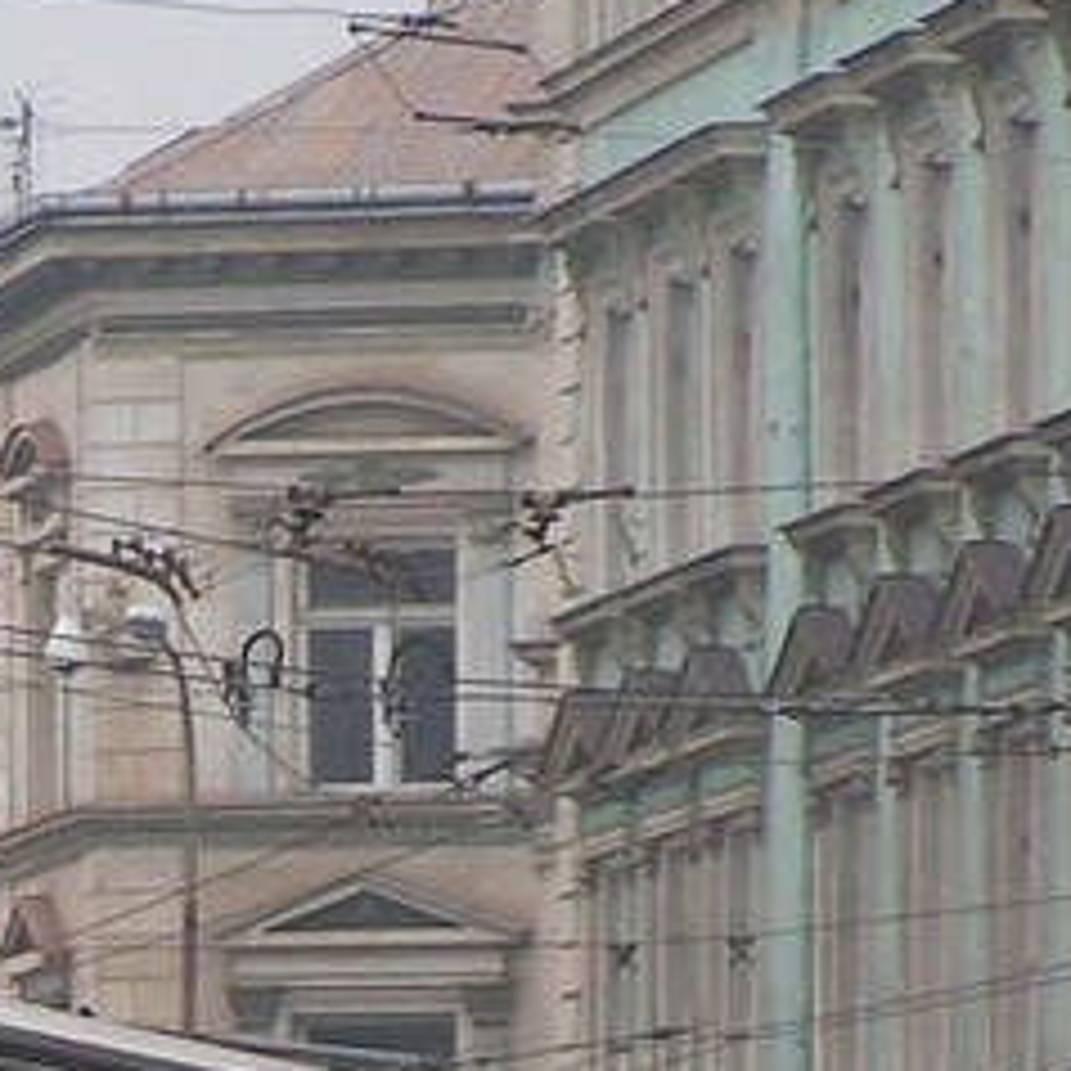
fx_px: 22018
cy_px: 1456
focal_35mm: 629
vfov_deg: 2.8
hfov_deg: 2.8
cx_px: -418
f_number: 3.5
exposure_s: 1/320
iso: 50
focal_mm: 28.8
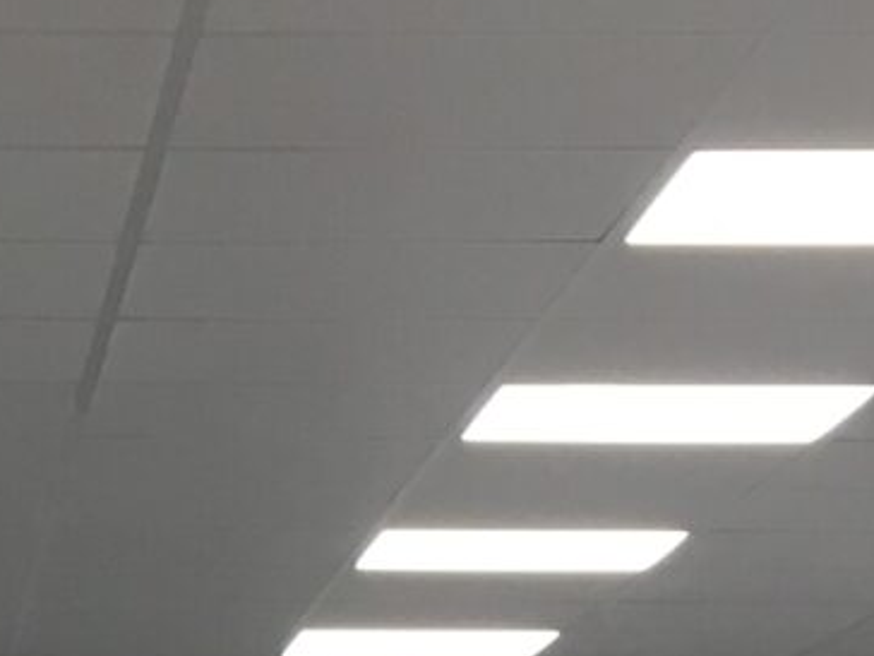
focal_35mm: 204
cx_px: -74
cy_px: 1499
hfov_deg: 9.6
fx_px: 5151
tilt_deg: -3.6
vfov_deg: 6.9
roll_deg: +0.0
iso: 32
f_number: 2.2
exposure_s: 1/33
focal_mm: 4.15
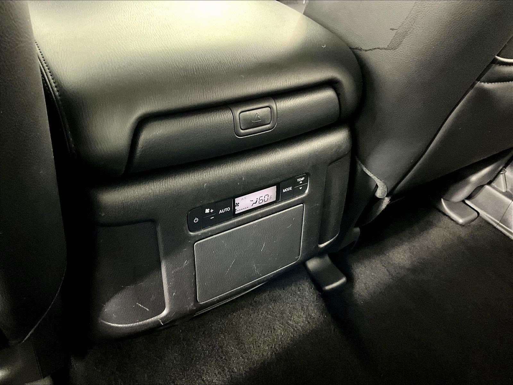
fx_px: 430
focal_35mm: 29
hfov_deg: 61.7
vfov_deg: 48.2
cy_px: 192
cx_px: 256
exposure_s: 1/19
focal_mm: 3
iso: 640
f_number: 1.8
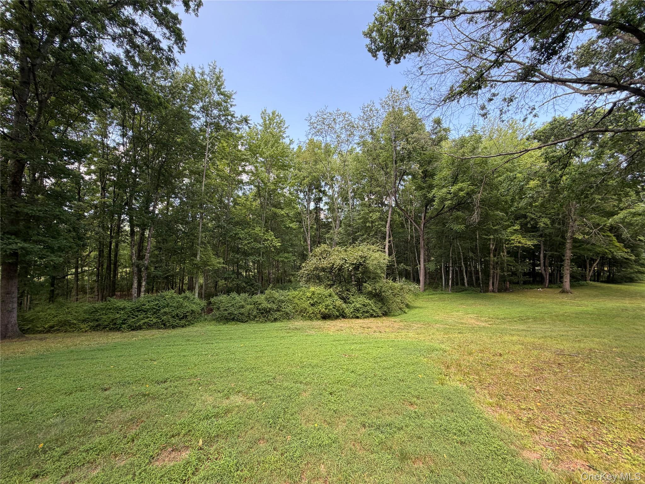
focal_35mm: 14
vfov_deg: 85.7
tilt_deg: +3.7
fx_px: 261
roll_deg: +0.8
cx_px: 322
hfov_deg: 102.1
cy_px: 242
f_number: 2.2
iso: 50
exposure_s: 1/148
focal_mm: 2.22
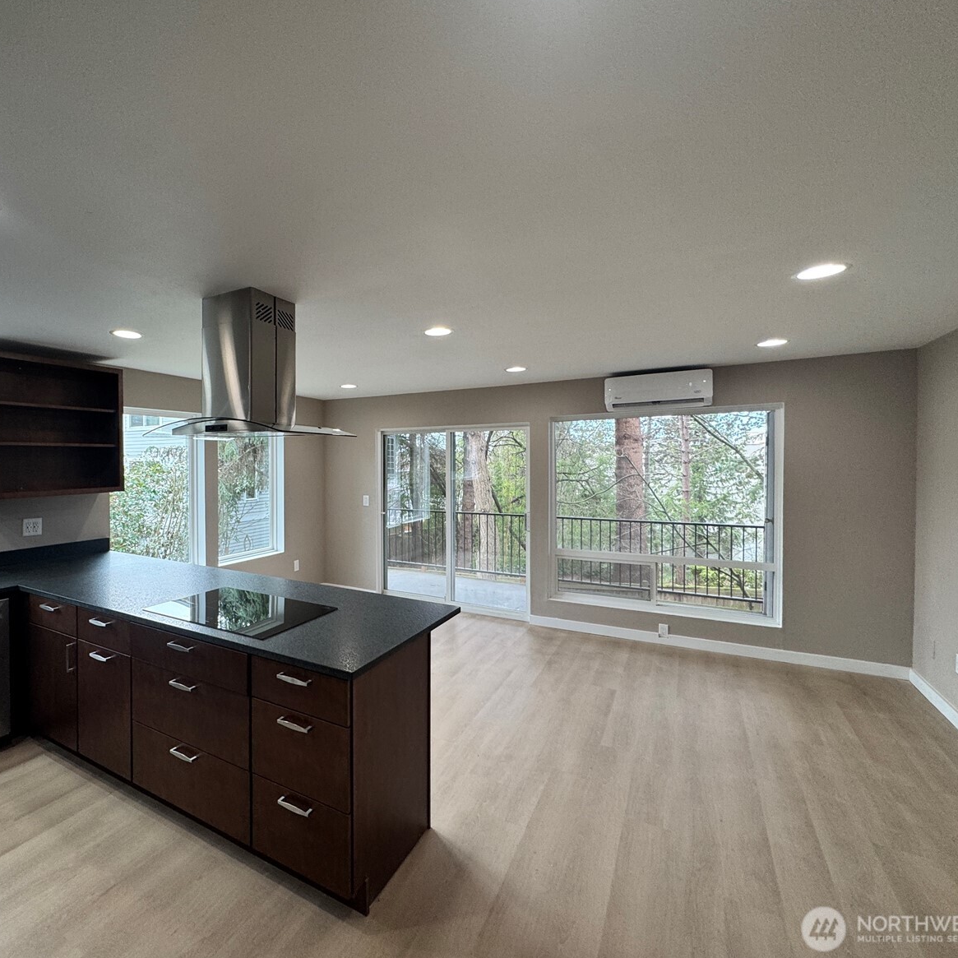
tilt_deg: -1.4
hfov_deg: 82.3
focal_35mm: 17
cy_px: 469
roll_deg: -0.2
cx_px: 357
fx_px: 532
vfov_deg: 84.0
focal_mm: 2.22
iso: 125
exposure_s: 1/120
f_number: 2.2
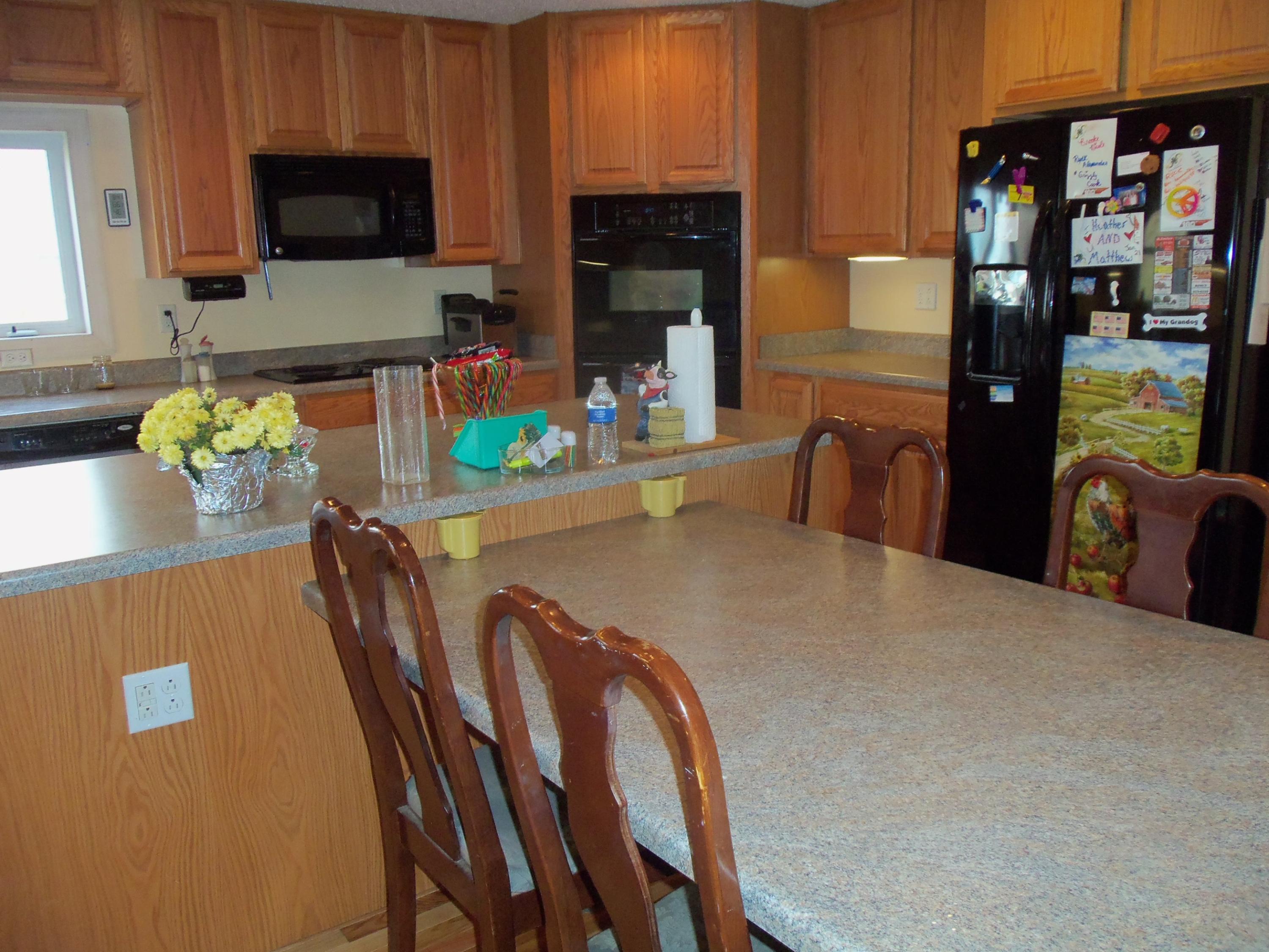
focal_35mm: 29
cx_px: 634
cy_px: 476
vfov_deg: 48.2
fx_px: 1063
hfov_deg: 61.7
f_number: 3.4
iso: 160
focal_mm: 5.2
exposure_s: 1/30
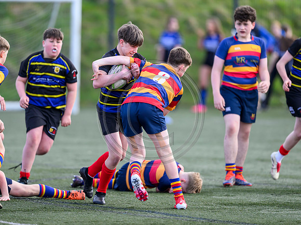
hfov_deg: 4.1
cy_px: 100
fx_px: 4154
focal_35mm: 478
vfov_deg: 3.1
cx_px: 114
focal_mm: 400
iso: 500
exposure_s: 1/1600
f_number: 2.8
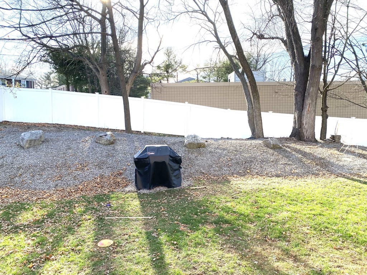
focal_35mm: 26
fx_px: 276
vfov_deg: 53.1
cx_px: 184
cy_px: 138
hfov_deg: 67.3
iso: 32
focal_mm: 4.25
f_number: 1.8
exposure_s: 1/1072
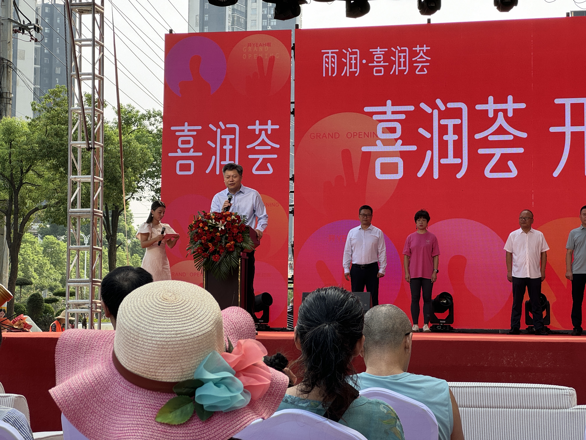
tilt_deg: +4.9
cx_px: 293
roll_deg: -0.9
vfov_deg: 19.1
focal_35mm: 77
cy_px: 220
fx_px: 1304
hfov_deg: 25.3
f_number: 2.8
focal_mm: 9
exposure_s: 1/99
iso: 25
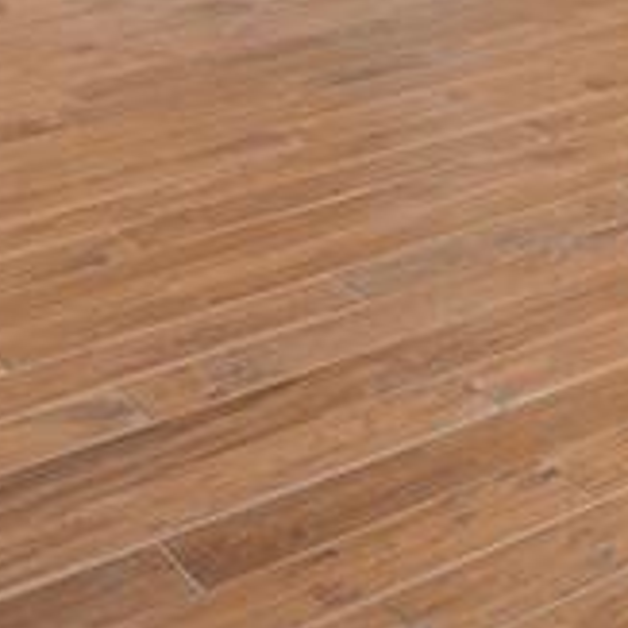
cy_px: -547
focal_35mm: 91
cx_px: 863
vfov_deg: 15.8
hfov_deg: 17.6
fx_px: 1868
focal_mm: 17
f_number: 8
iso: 250
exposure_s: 1.6
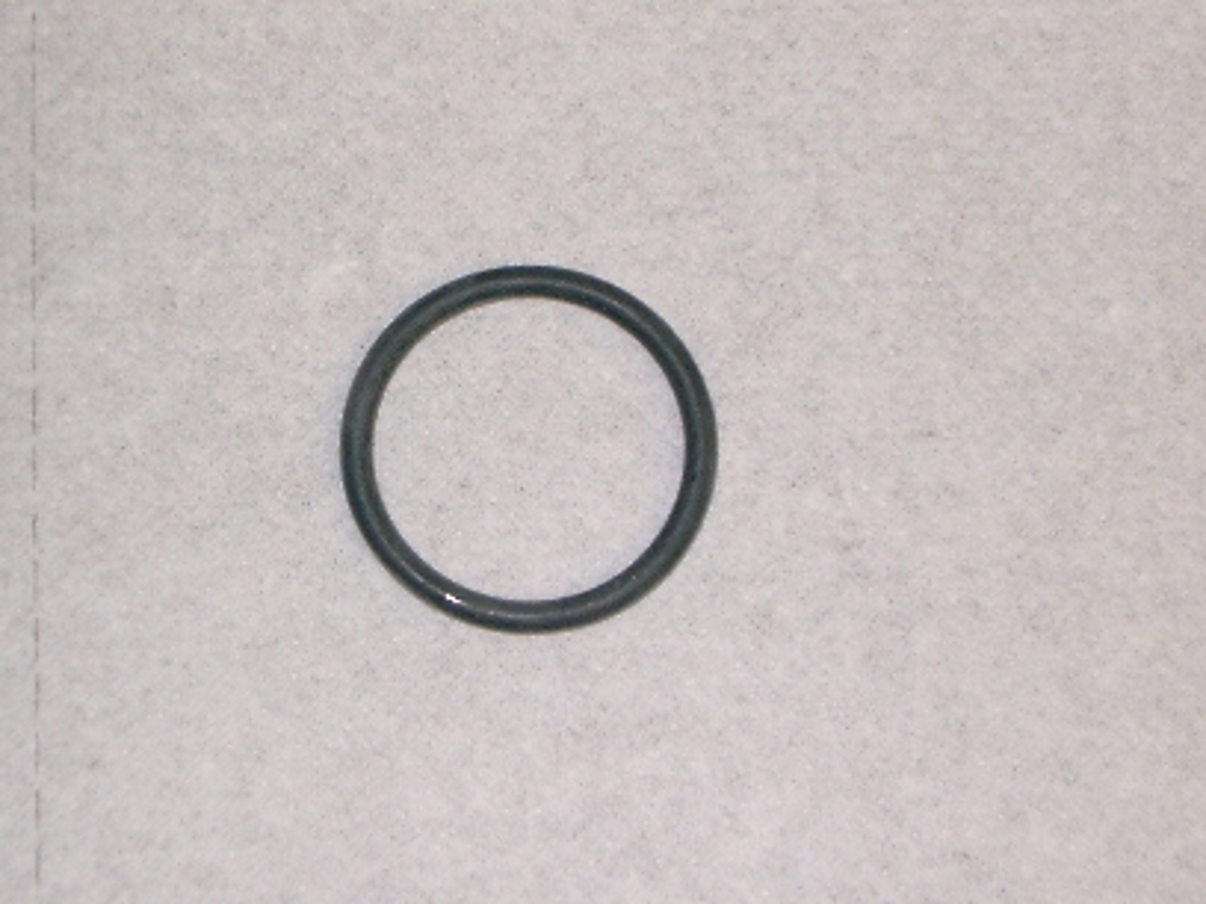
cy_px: 425
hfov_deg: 17.0
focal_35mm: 116
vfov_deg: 12.8
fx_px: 4041
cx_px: 502
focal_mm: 15.2
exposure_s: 1/60
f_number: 3.8
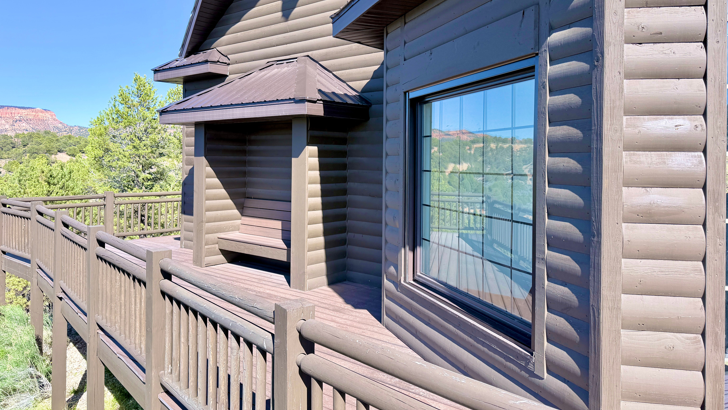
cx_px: 373
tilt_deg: +0.4
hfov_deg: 69.8
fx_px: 521
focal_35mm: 27
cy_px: 157
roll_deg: -0.4
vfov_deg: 42.6
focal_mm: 6.76
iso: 80
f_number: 1.78
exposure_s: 1/1949
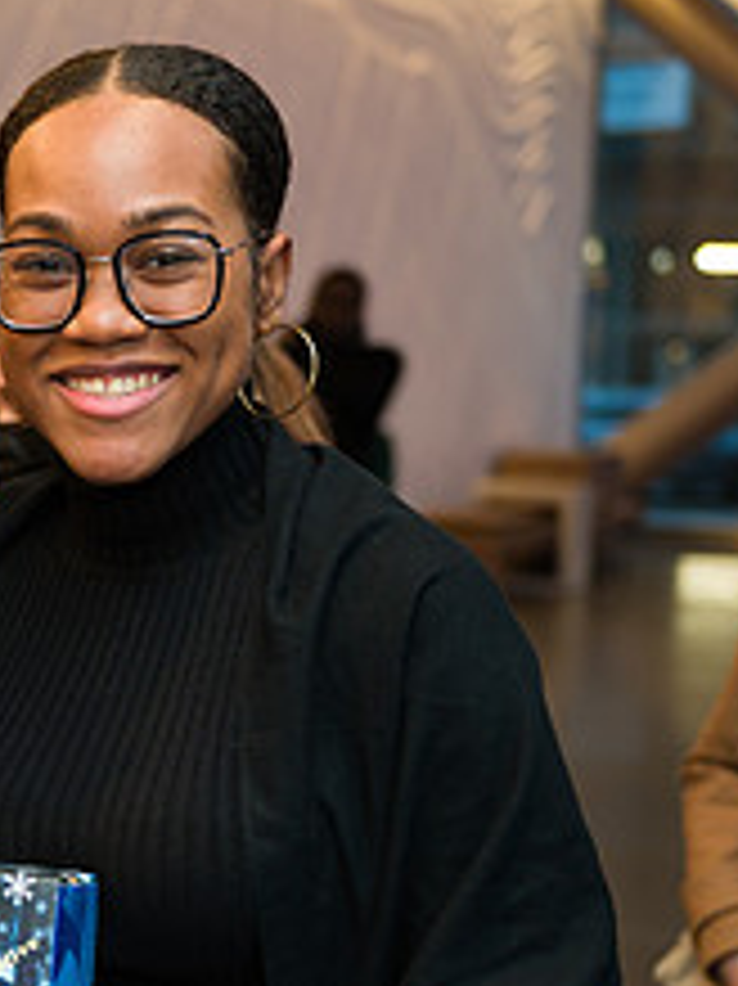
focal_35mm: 102
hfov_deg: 13.9
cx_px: -230
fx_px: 2902
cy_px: 698
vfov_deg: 19.2
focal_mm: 40
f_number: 3.2
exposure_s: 1/200
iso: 400
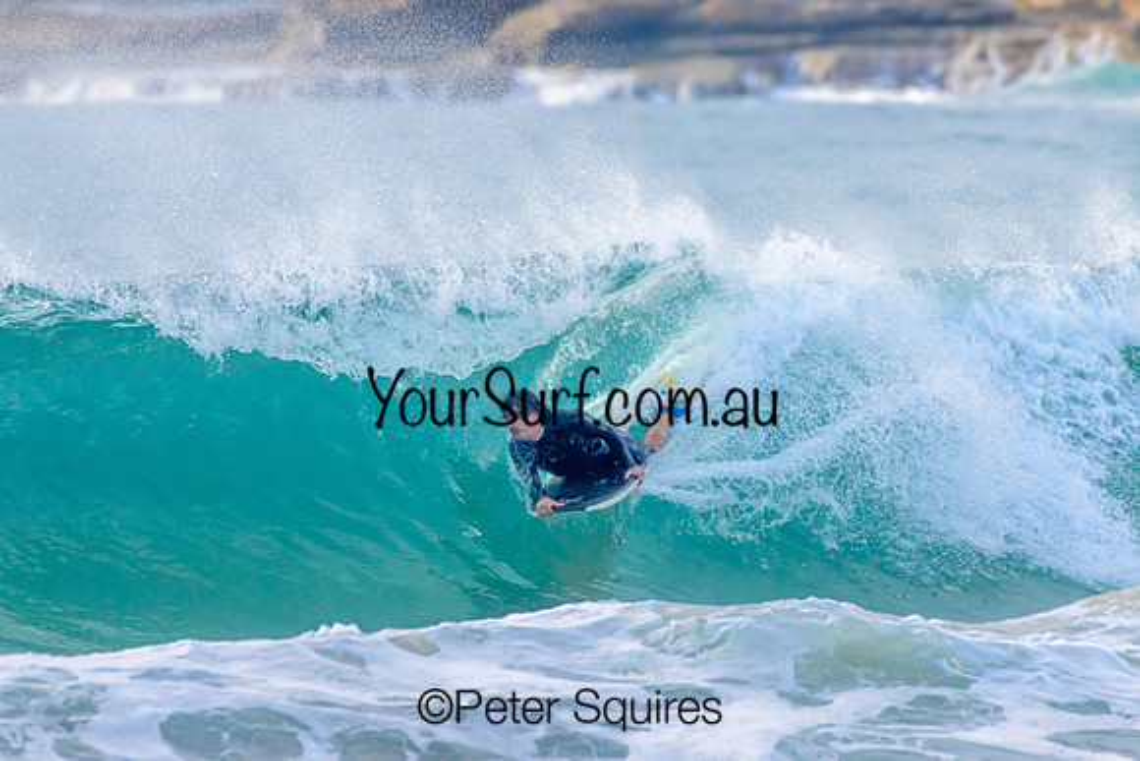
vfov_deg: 1.4
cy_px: 380
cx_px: 570
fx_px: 31673
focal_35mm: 1000
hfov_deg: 2.1
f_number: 11
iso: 2800
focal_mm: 1000
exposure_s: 1/2000
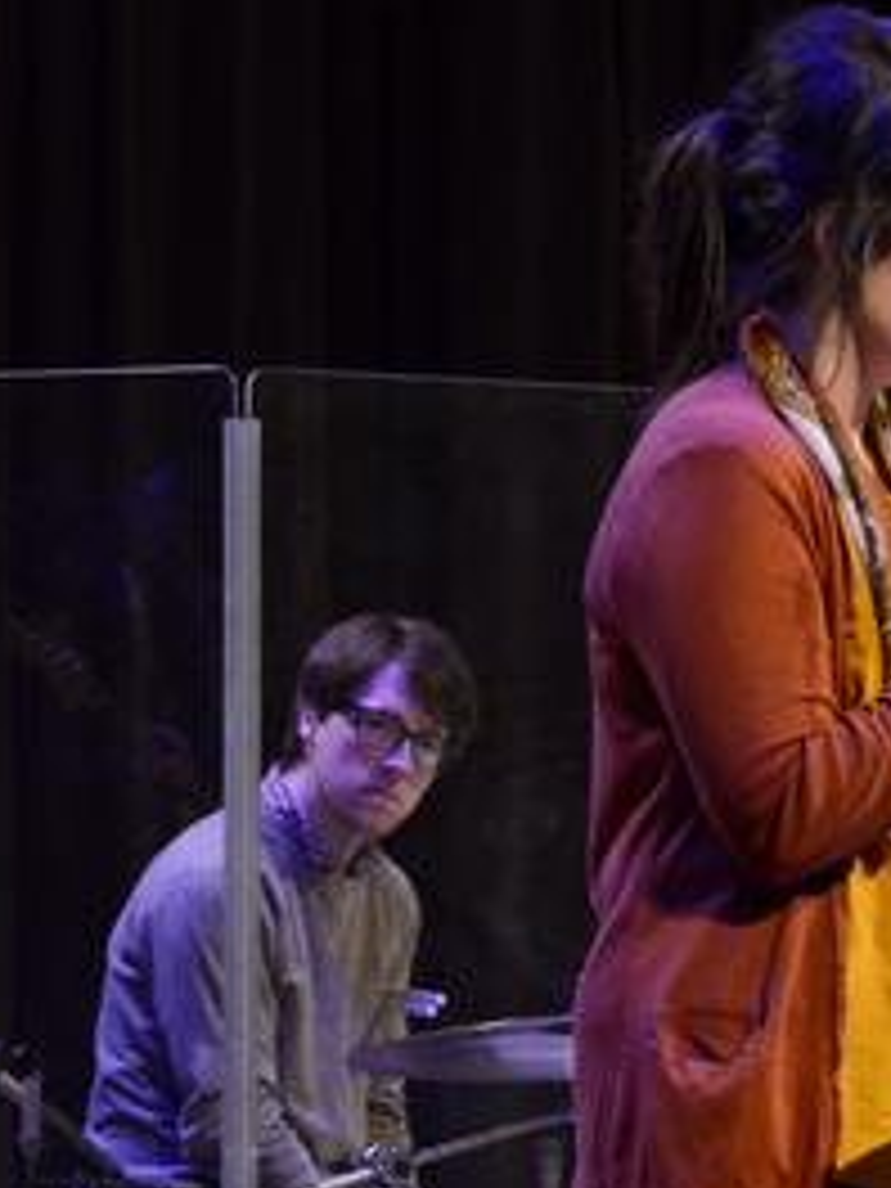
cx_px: 950
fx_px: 8889
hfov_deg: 5.7
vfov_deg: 7.6
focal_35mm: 259
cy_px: 871
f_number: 5.3
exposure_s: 1/160
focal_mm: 70
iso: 2500
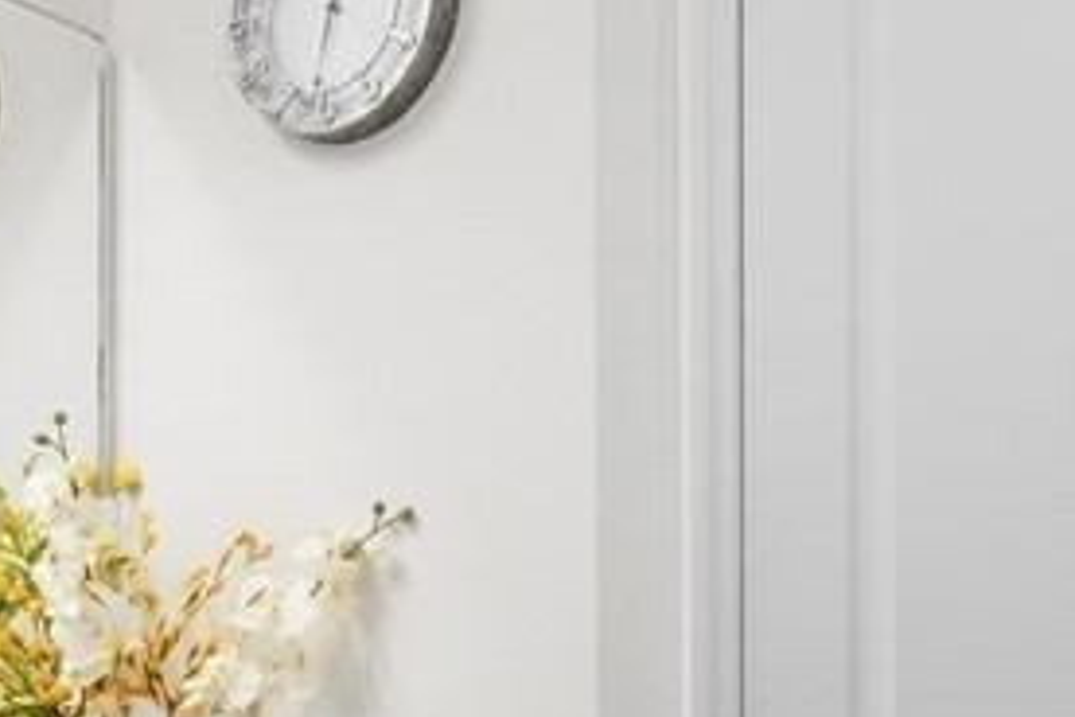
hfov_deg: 31.3
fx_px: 1881
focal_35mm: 63
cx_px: 269
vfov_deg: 20.9
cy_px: 713
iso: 400
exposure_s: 1/40
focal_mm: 16
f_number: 8
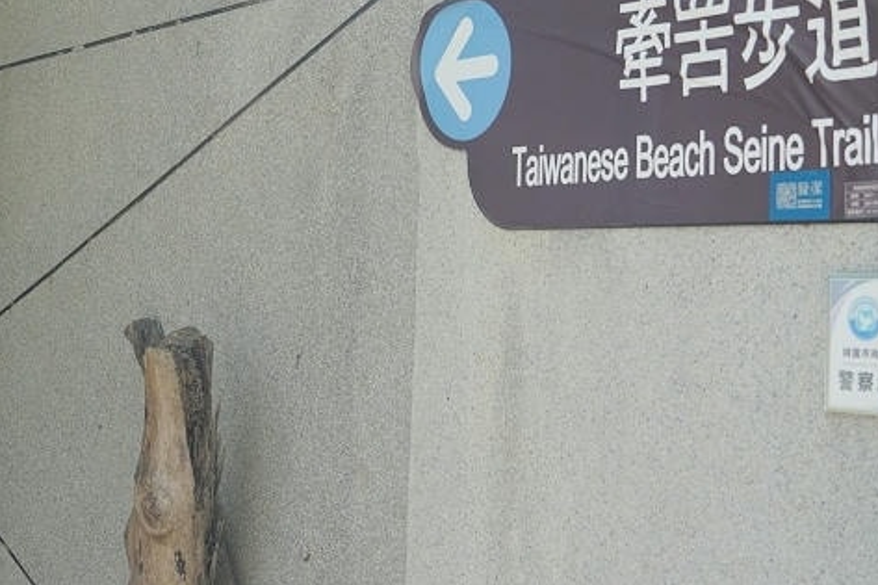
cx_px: -19
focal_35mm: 71
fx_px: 1731
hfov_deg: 26.8
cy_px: 204
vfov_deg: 19.1
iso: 160
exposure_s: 1/160
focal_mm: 28
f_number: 4
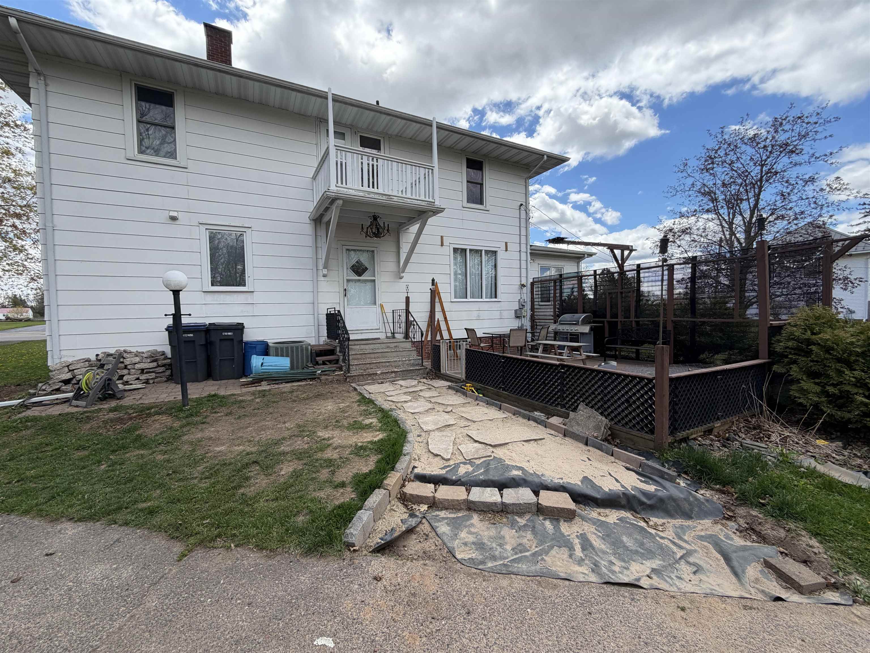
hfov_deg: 102.1
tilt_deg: -2.6
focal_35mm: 14
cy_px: 326
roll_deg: +1.6
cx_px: 435
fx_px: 352
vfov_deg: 85.7
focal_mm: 2.22
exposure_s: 1/770
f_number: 2.2
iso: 40
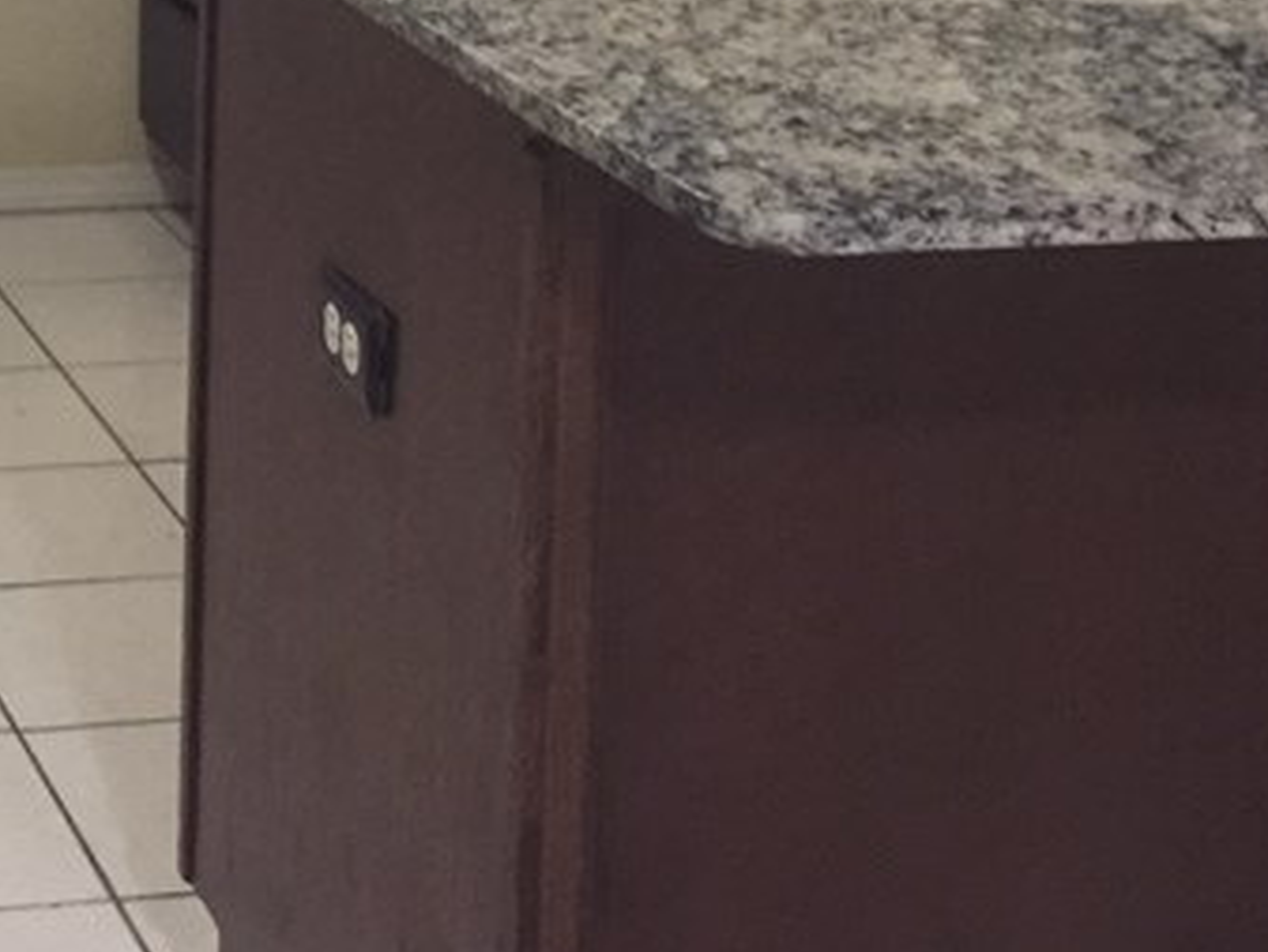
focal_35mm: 88
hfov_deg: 20.8
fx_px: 3225
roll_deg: -0.7
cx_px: -245
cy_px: -391
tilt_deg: -6.9
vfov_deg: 15.7
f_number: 2.2
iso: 125
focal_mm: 4.15
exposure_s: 1/8
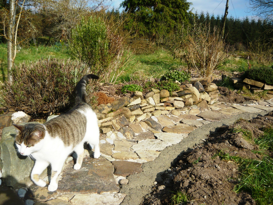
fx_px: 260
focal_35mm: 33
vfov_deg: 42.9
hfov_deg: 55.4
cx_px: 136
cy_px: 102
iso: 100
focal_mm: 5.5
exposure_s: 1/200
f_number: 8
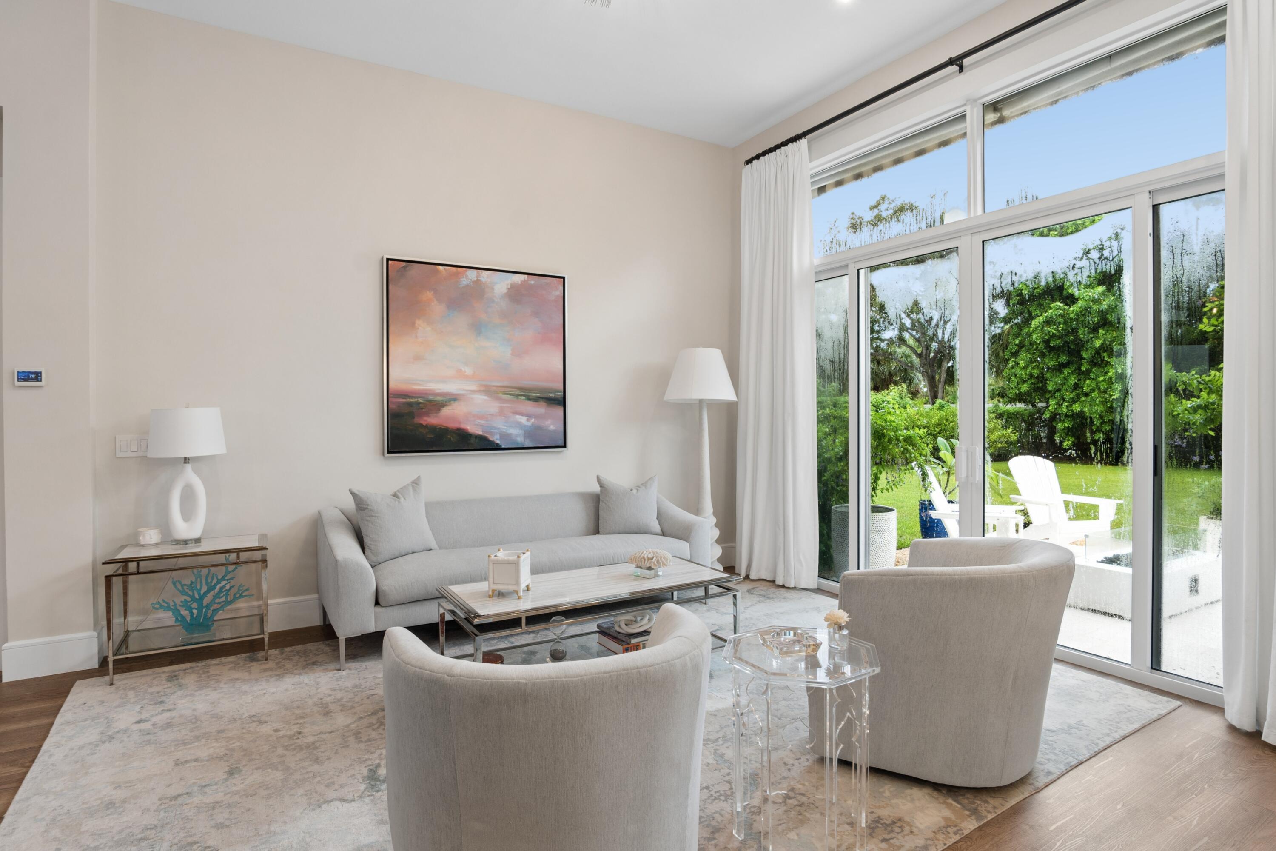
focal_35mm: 18
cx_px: 638
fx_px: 638
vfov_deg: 67.4
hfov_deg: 90.0
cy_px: 426
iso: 200
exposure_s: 1/13
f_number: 9
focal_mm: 12
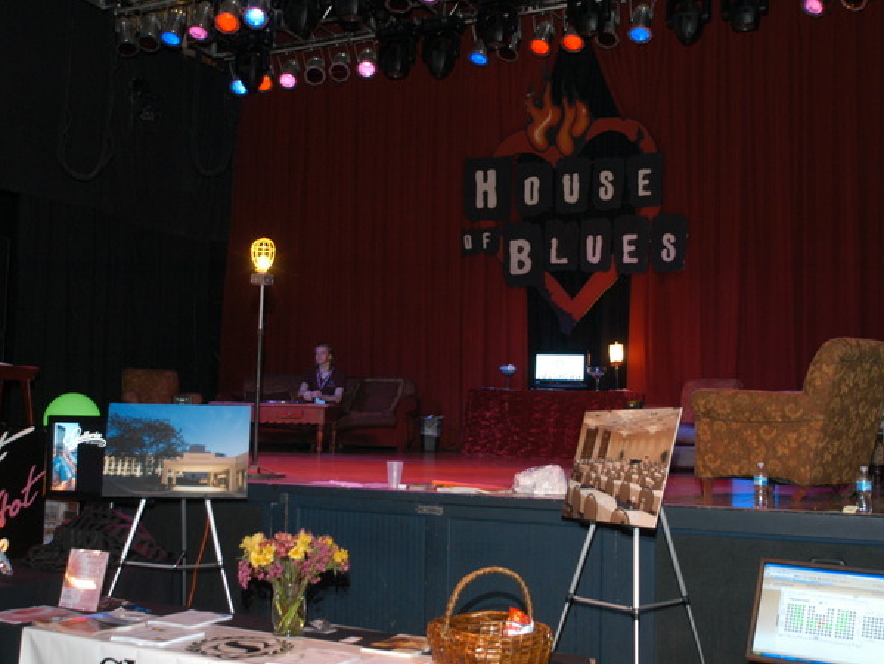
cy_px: 328
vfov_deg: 34.4
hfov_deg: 44.8
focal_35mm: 42
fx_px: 1073
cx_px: 456
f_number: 4.5
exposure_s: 1/30
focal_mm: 24
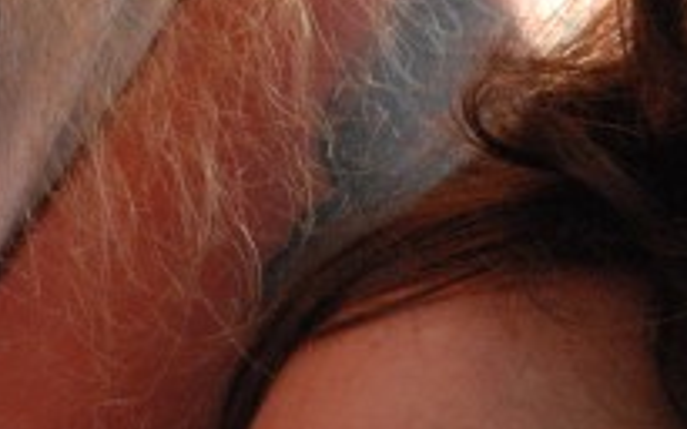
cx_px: 1307
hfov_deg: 7.7
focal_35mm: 263
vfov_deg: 5.0
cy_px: -90
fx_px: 4923
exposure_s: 1/500
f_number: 9.5
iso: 1600
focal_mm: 44
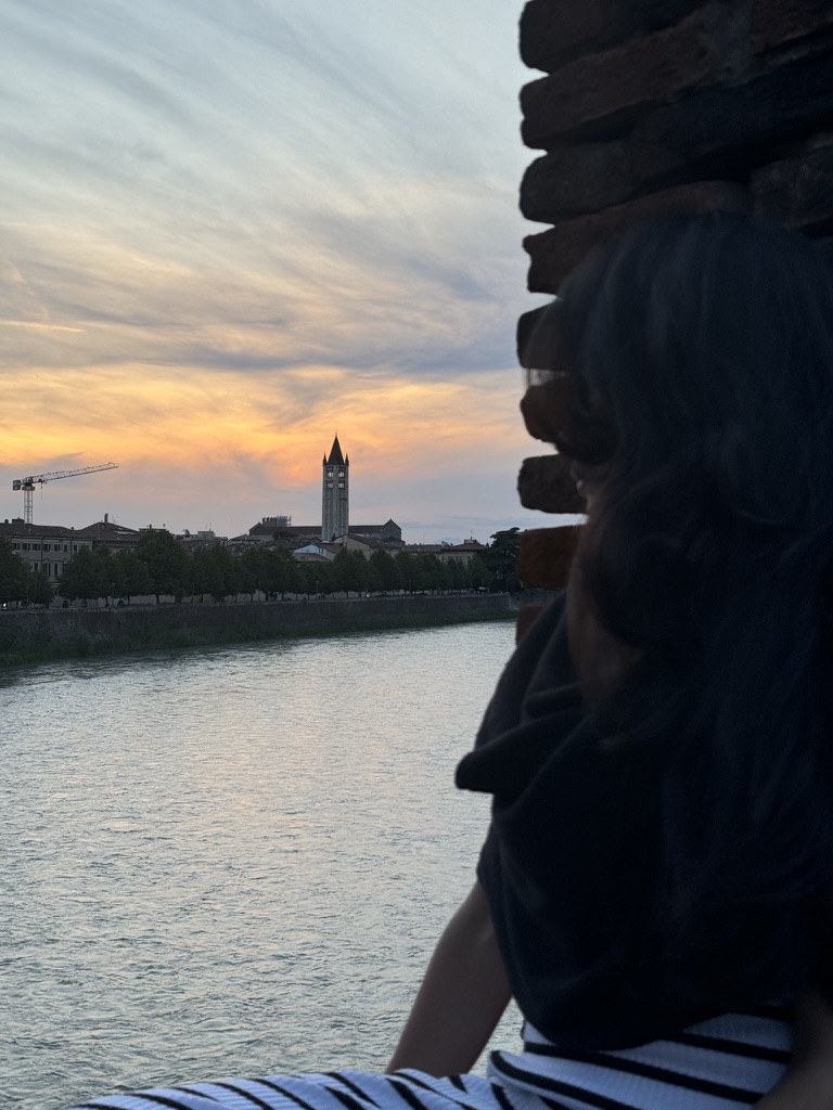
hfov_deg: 30.3
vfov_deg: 39.7
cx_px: 416
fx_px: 1540
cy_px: 555
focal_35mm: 48
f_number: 1.78
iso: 64
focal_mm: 6.76
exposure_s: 1/302
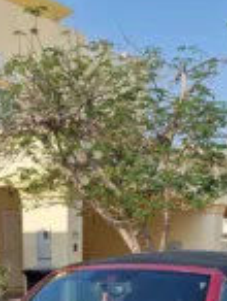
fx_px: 549
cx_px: 103
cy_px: 398
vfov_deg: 25.9
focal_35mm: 63
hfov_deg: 23.3
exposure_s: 1/916
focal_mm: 6.4
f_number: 1.8
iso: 50
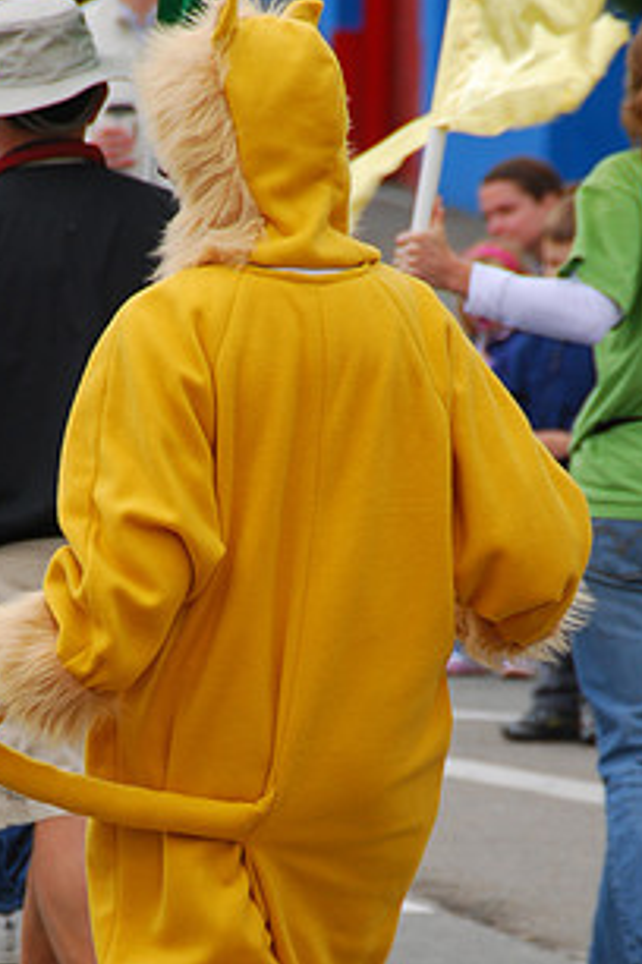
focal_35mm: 484
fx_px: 12946
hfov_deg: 2.8
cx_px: 189
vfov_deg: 4.3
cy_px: 721
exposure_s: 1/180
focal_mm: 170
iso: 200
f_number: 8
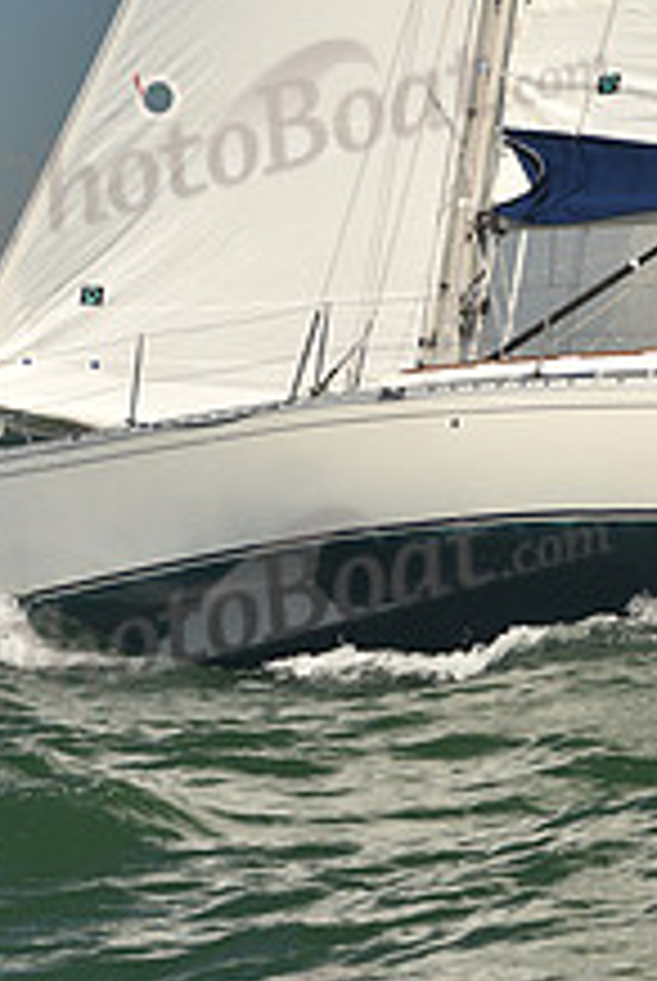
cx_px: 846
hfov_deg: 7.3
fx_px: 5075
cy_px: 304
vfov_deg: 11.0
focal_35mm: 186
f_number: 6.3
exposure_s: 1/800
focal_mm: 70
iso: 250
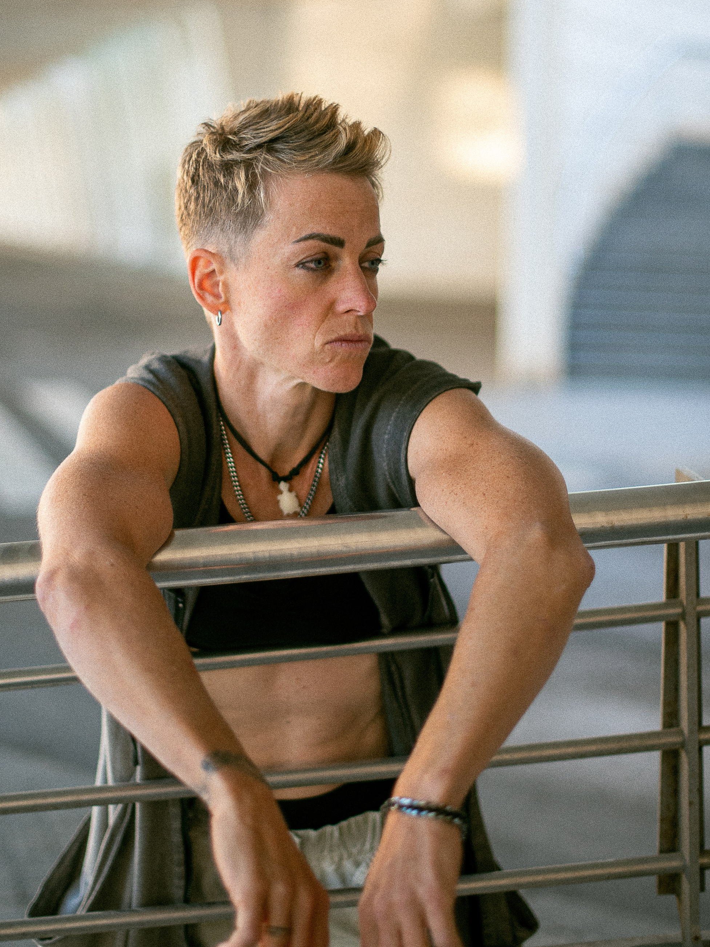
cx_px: 332
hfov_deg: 20.7
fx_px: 1942
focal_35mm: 71
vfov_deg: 27.4
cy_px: 401
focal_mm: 50
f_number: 1.4
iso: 250
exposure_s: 1/250
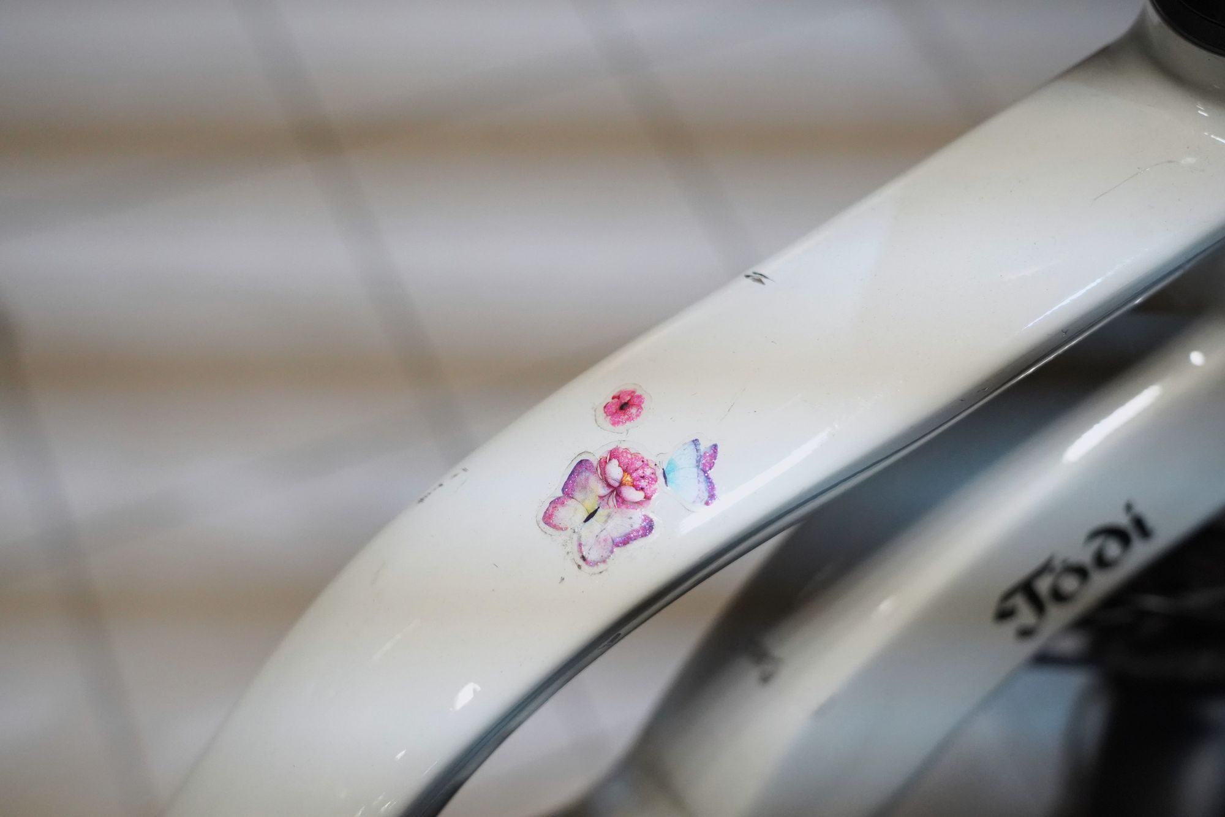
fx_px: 1429
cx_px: 612
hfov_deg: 46.4
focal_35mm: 42
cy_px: 408
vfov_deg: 31.9
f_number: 5
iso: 5000
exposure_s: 1/200
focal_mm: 42
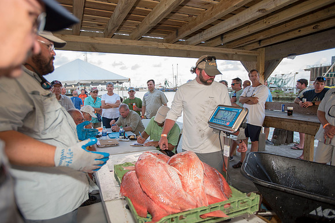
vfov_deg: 53.2
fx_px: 223
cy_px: 112
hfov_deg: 73.7
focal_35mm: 24
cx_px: 168
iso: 250
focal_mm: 24
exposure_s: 1/250
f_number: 2.8
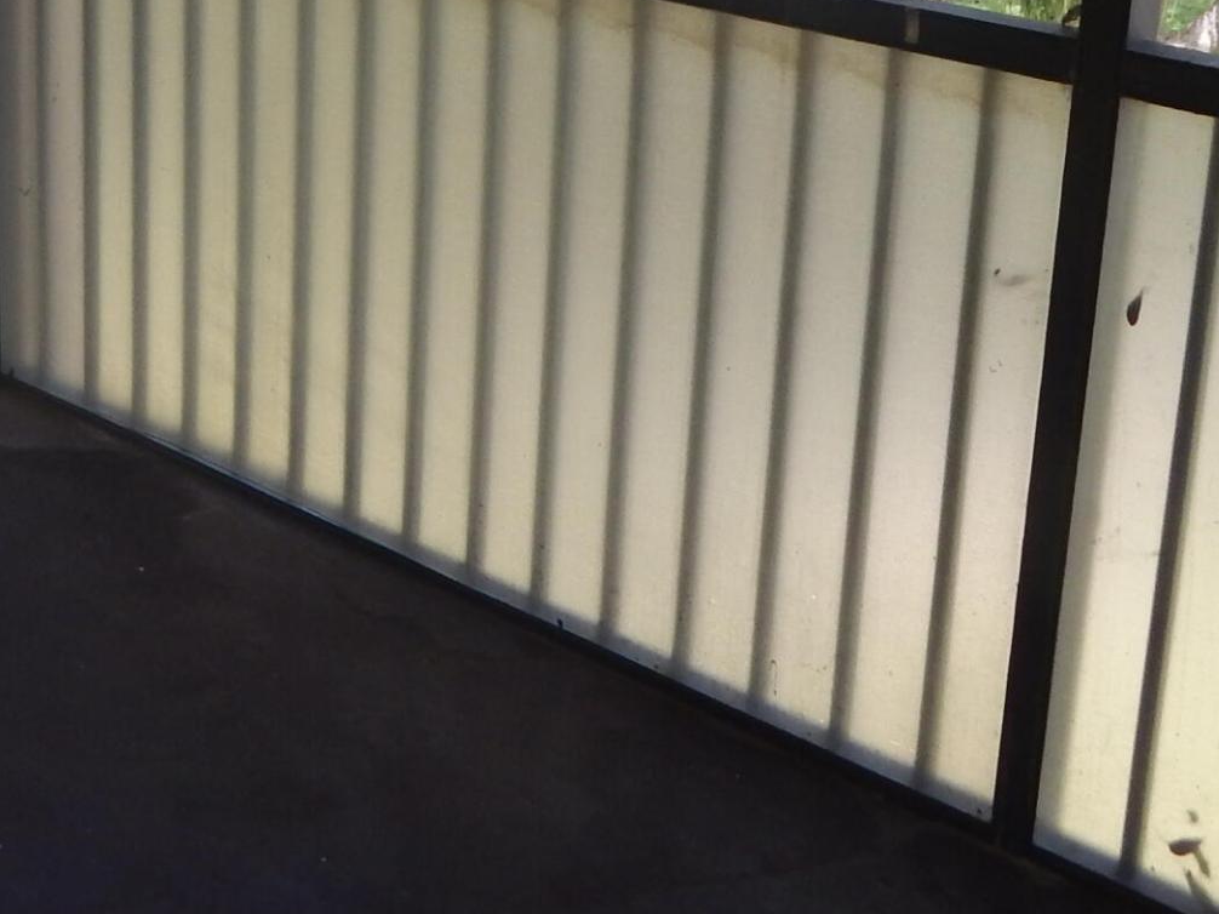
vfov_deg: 22.2
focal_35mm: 63
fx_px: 2218
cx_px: 135
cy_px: -36
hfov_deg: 29.5
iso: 125
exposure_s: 1/125
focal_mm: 4
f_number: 3
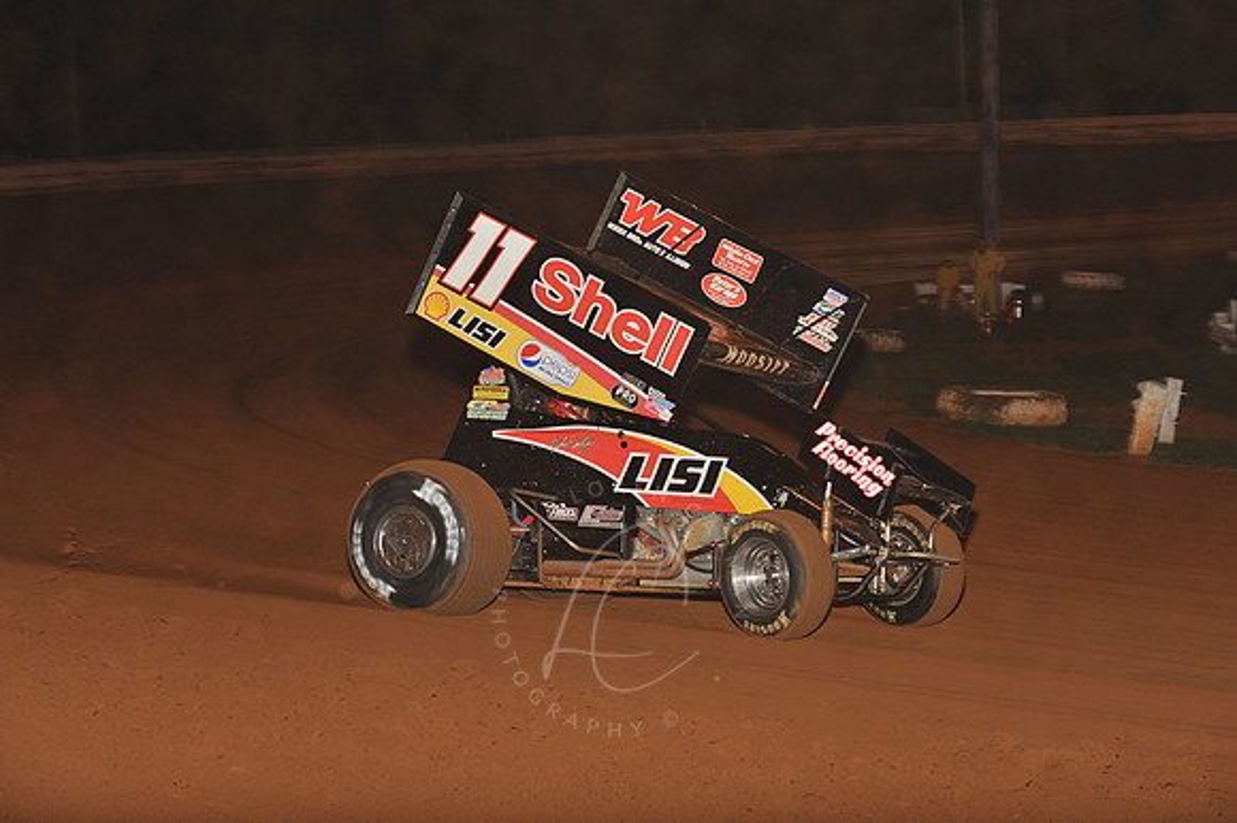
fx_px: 3606
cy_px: 412
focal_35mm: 105
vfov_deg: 13.0
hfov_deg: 19.5
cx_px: 618
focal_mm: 105
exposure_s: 1/320
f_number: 6.3
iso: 800
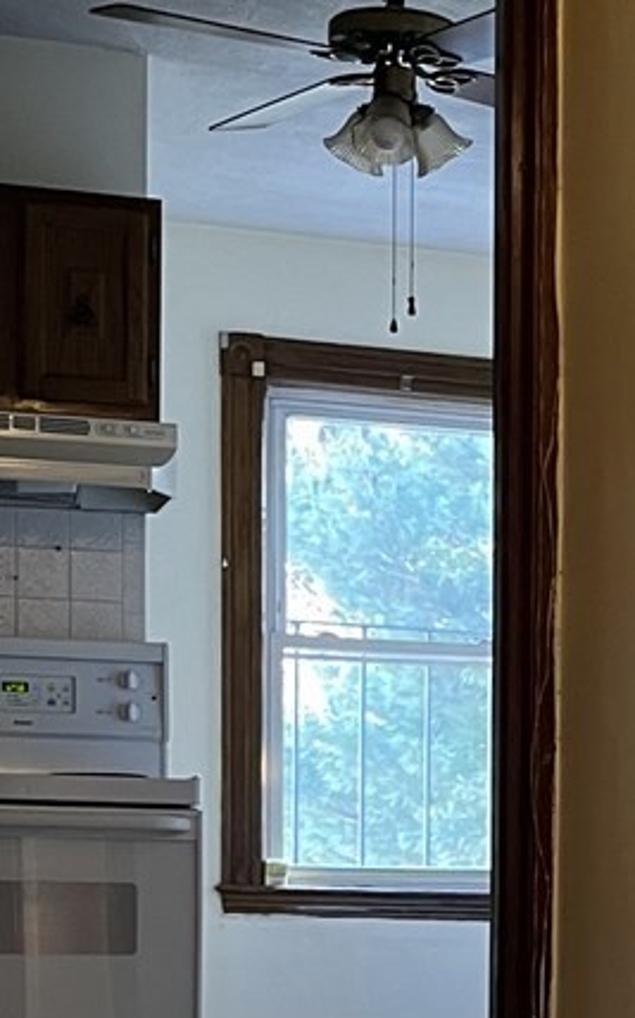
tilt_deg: -1.2
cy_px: 932
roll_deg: -1.2
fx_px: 2745
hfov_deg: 12.6
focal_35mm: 99
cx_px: 932
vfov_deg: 20.5
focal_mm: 5.1
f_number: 1.6
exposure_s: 1/60
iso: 320
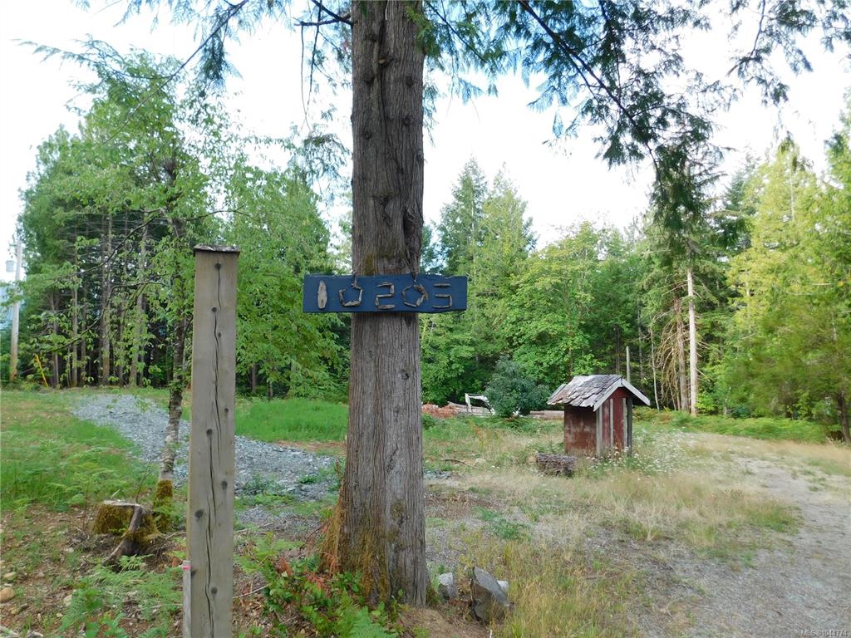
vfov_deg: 58.9
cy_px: 319
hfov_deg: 73.9
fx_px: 565
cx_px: 426
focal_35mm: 23
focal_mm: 4
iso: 125
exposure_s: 1/160
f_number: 3
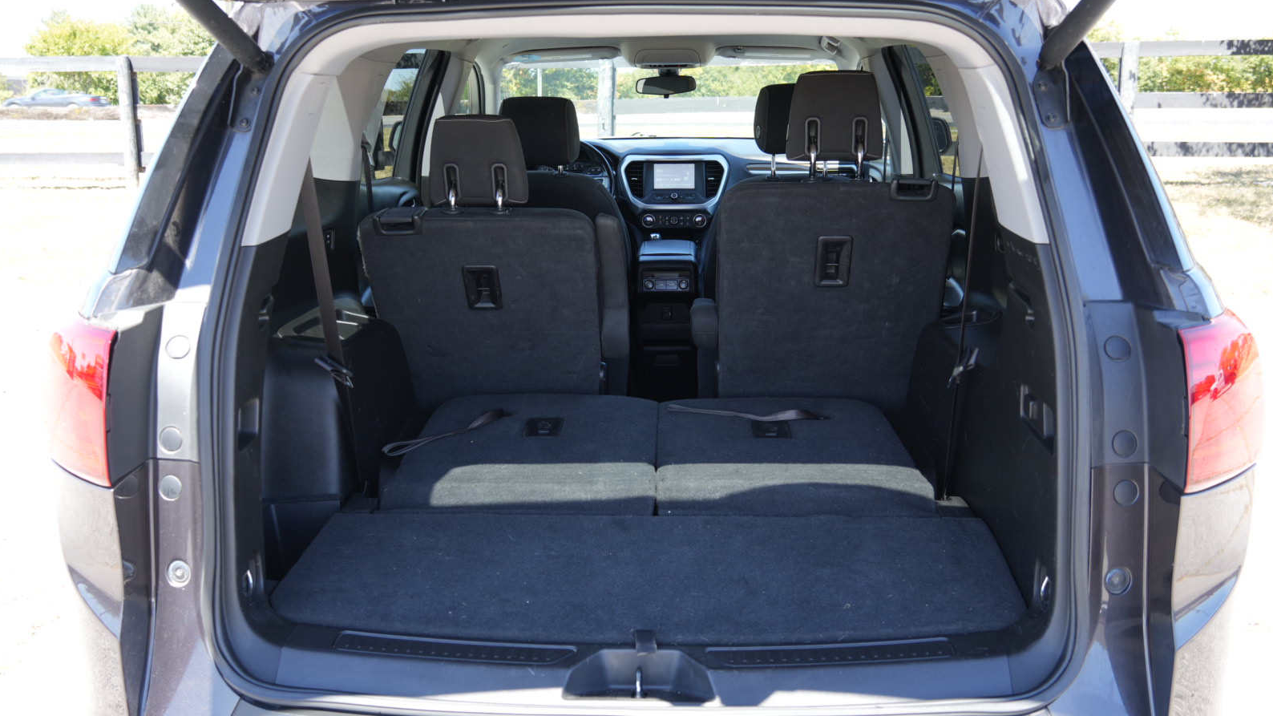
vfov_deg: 36.7
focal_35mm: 32
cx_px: 644
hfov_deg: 61.0
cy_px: 341
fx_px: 1080
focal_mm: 20
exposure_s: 1/60
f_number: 4
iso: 100
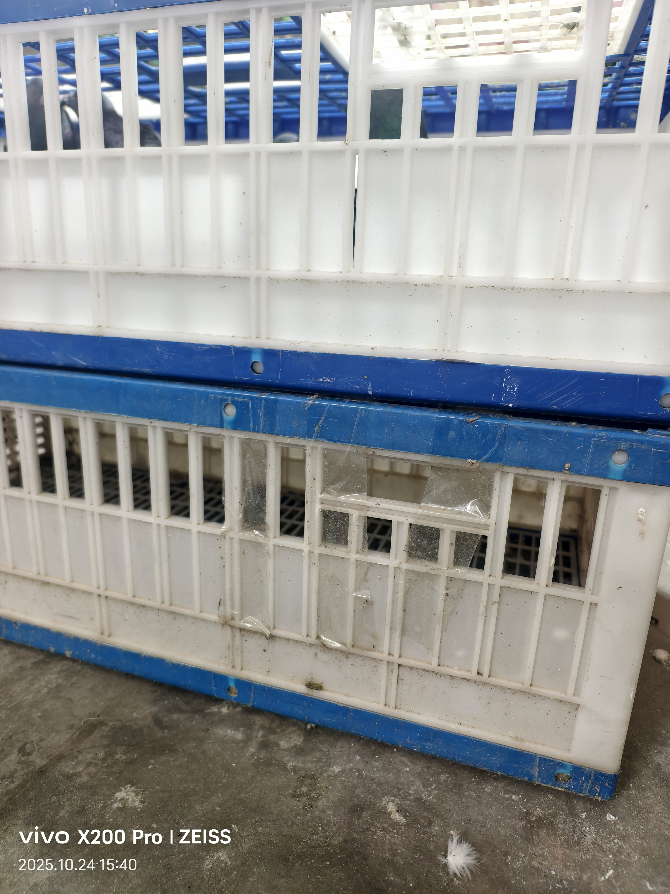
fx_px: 594
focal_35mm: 23
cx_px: 335
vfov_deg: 73.9
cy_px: 447
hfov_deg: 58.9
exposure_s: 1/50
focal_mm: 6.54
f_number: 1.57
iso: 469
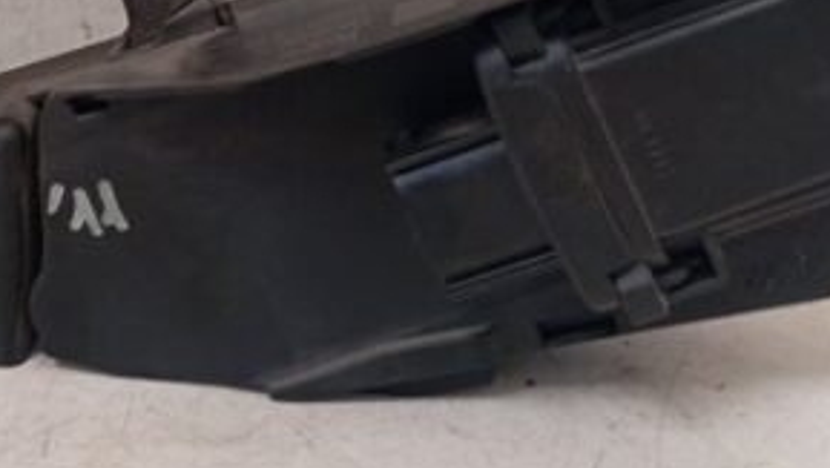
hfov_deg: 27.7
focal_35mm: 74
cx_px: 118
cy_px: -45
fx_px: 1630
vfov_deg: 15.9
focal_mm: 4.22
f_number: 1.8
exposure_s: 1/33.3
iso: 262
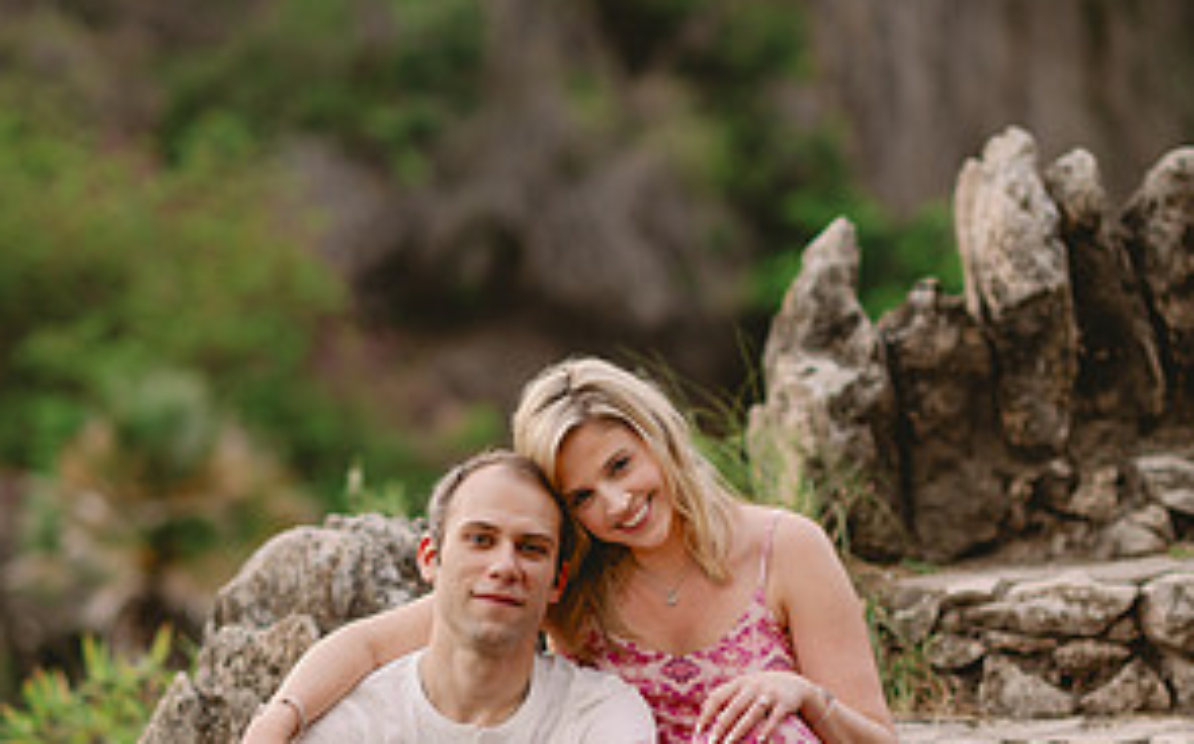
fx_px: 4293
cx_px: 593
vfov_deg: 9.9
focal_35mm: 132
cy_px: 643
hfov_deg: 15.8
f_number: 2
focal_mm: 85
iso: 80
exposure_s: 1/640
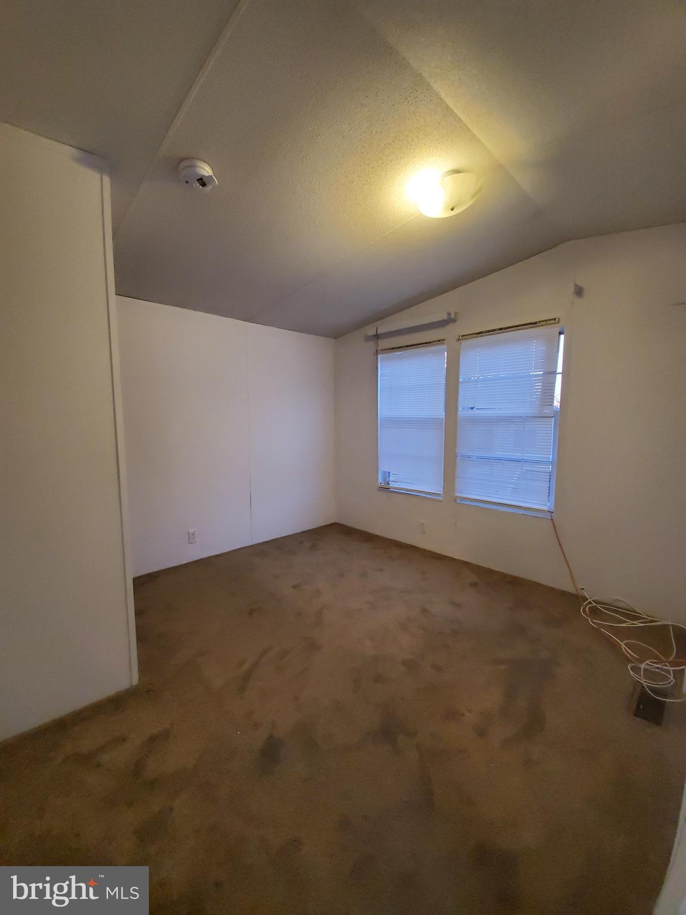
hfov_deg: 89.9
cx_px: 343
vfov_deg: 106.2
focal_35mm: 13
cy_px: 458
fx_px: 344
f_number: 2.2
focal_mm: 1.8
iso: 500
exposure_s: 1/39
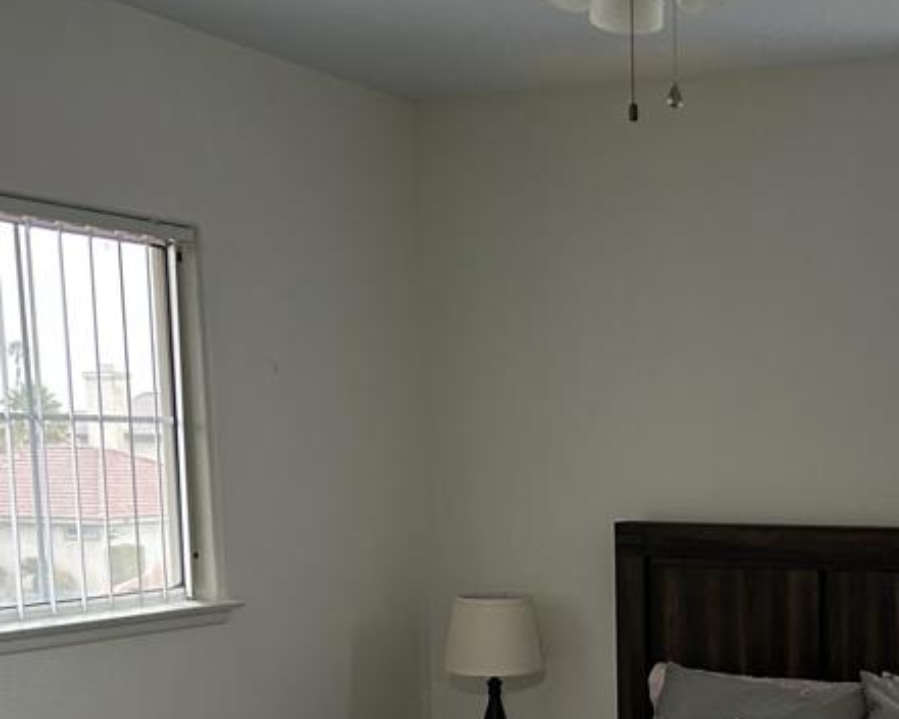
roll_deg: +0.0
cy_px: 678
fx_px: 1570
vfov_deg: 24.9
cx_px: 785
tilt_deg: -7.6
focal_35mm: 59
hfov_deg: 30.7
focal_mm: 5.7
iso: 200
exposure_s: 1/60
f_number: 1.5
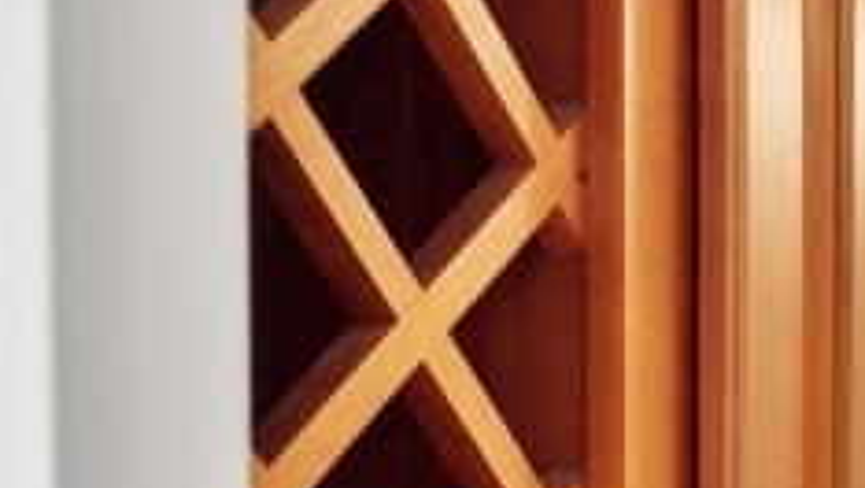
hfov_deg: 11.3
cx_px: 2551
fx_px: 2823
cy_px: 824
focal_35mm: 123
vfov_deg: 9.5
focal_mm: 17
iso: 500
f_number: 8
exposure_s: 1/20
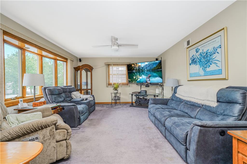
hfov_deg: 96.8
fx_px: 110
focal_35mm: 16
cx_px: 124
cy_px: 82
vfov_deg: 73.7
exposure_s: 1/30
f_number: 4
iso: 64
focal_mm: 16
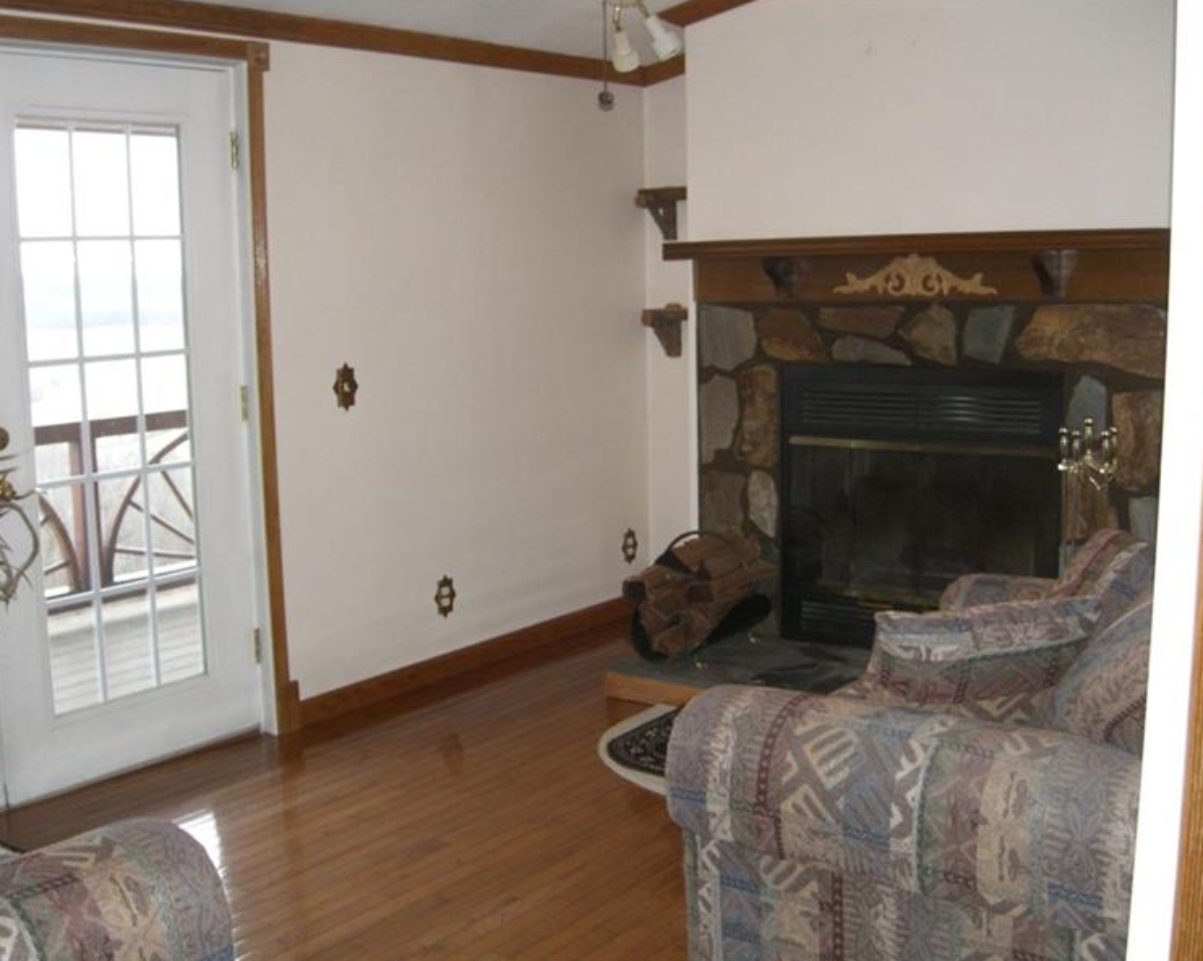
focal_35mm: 40
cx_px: 579
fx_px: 1424
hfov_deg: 45.8
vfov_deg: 37.3
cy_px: 481
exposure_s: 1/60
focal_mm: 7.9
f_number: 2.8
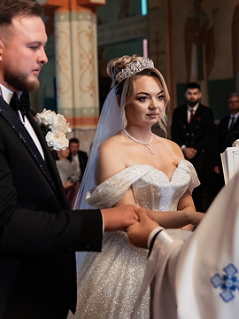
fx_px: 525
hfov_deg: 25.6
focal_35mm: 57
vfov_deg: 33.8
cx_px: 134
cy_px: 157
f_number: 2.2
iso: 1600
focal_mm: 35
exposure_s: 1/200
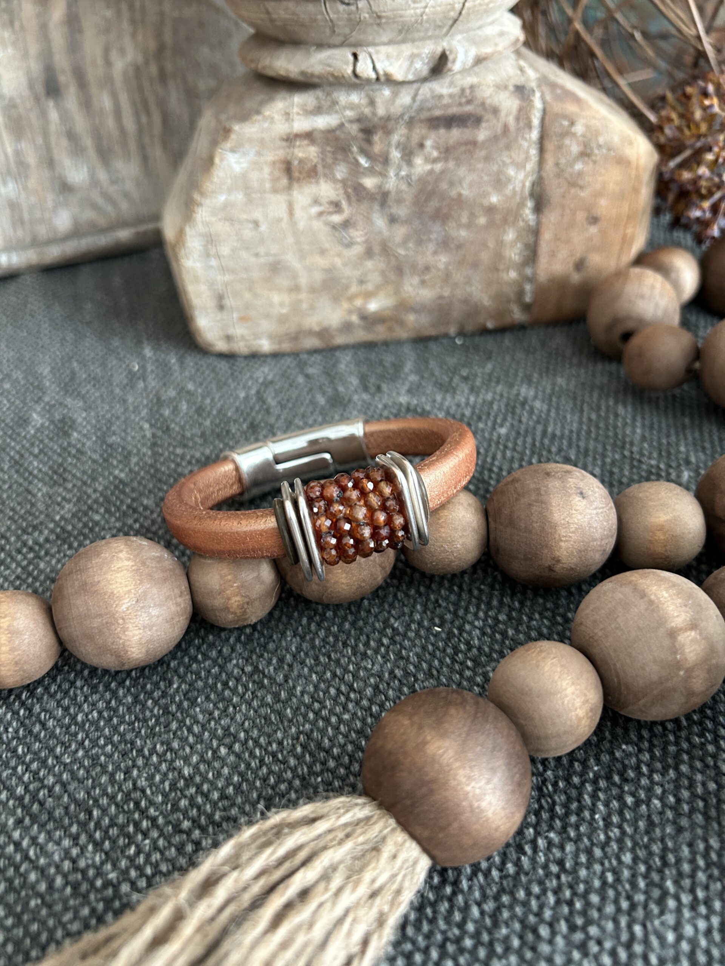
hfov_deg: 53.1
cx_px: 362
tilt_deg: -43.6
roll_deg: +2.6
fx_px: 726
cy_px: 483
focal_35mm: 26
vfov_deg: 67.3
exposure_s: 1/60
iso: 250
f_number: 1.5
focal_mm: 5.7
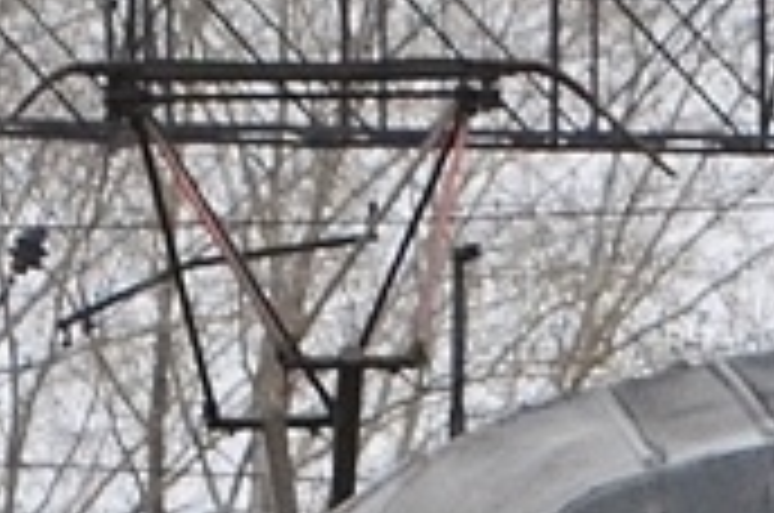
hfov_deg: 2.2
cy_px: 1028
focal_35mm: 944
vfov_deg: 1.4
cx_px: 702
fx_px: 20258
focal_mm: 90
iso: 3200
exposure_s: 1/160
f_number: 9
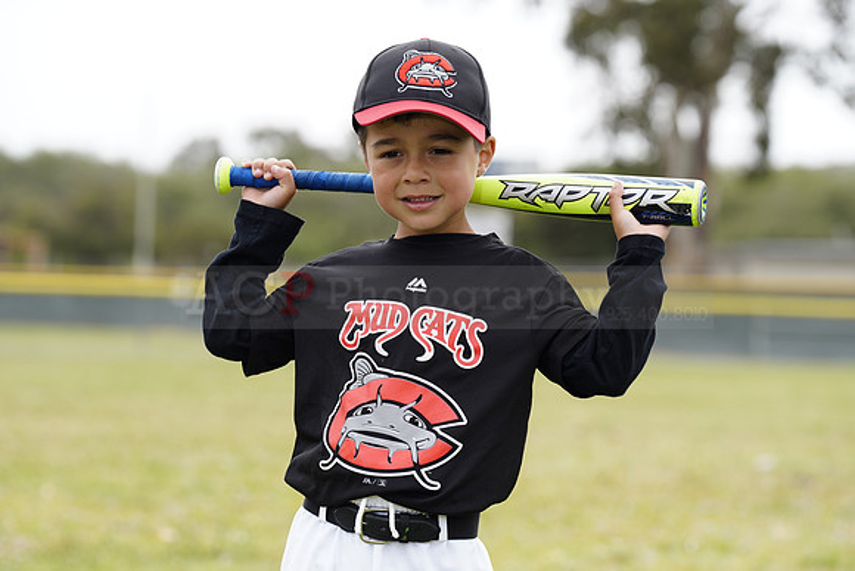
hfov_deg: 13.1
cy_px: 286
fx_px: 3729
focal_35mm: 157
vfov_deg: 8.7
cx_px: 428
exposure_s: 1/250
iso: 100
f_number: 5.6
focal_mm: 157
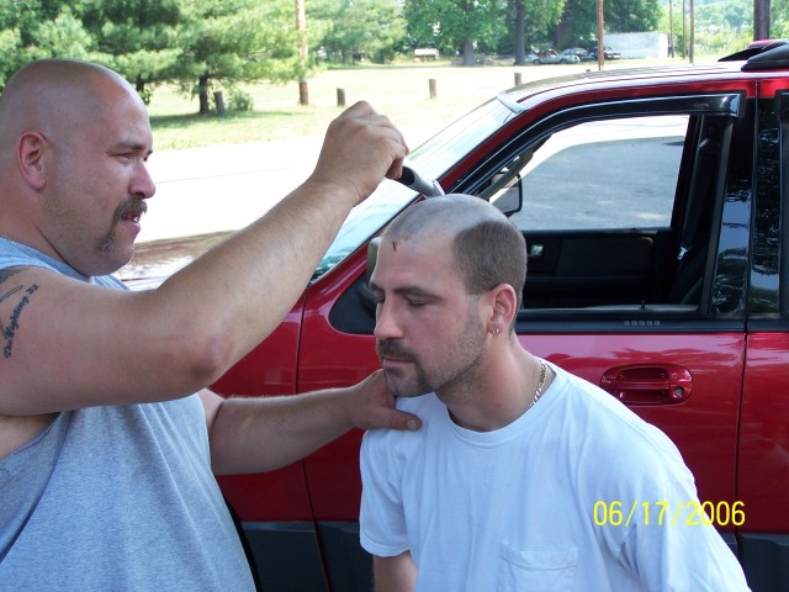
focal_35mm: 59
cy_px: 296
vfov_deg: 24.8
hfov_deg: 32.7
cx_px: 394
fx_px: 1345
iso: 80
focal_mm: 9.8
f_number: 3.1
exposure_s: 1/180
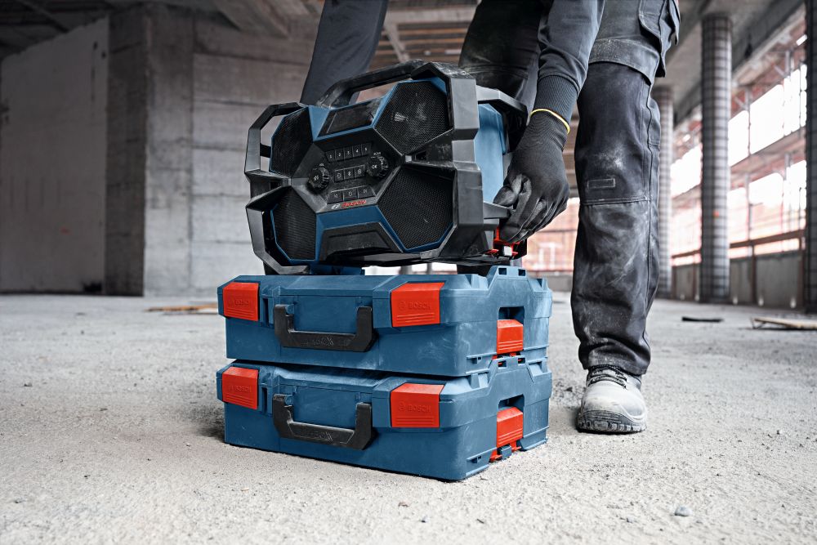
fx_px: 749
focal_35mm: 33
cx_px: 408
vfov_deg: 40.0
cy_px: 272
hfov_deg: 57.2
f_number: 4.5
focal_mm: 33
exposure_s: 1/100
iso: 640
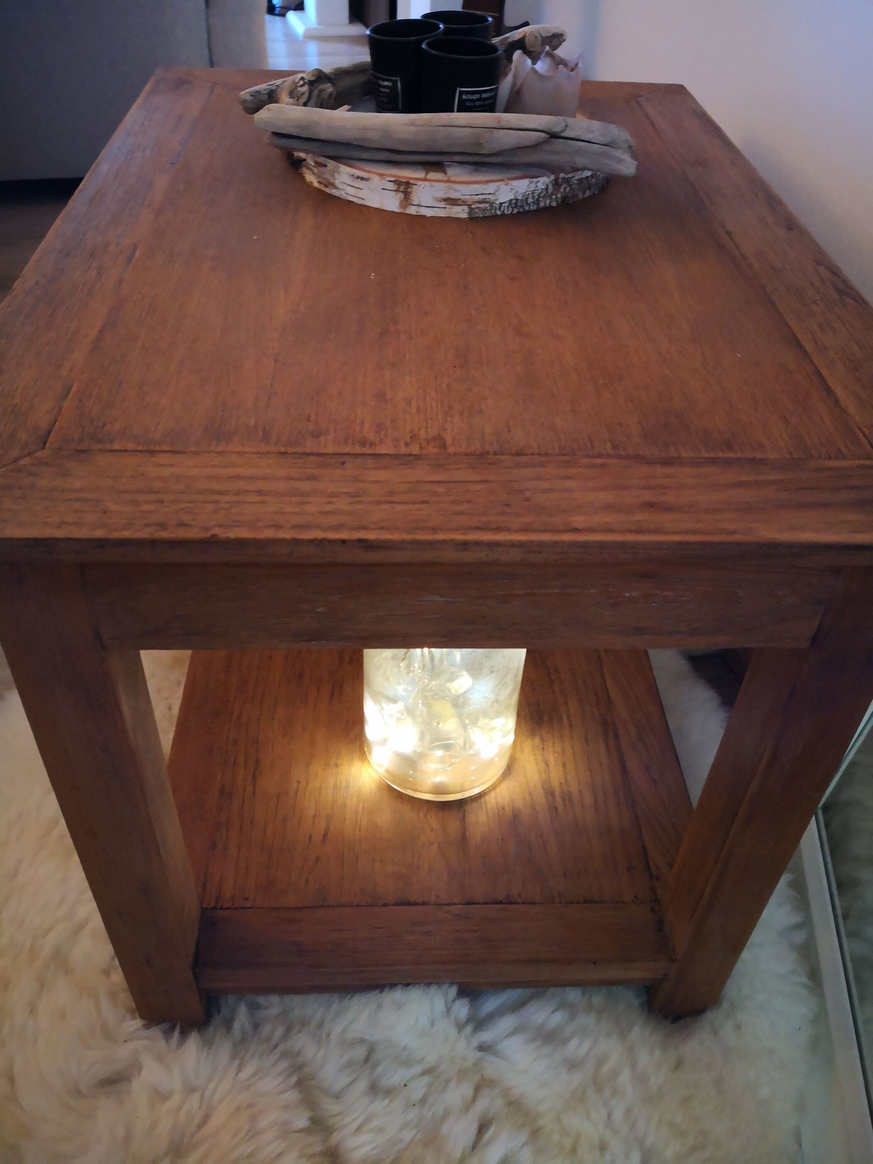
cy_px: 582
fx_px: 908
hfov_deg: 51.4
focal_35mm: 27
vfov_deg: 65.3
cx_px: 436
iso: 500
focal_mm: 3.95
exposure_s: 1/25
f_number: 1.6
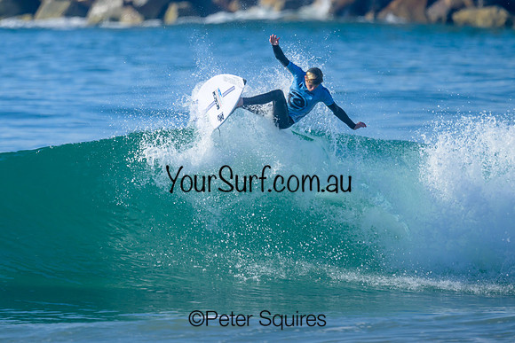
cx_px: 216
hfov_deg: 1.9
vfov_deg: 1.3
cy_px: 108
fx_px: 15712
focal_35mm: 1098
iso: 360
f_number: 6.3
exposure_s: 1/2000
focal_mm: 800
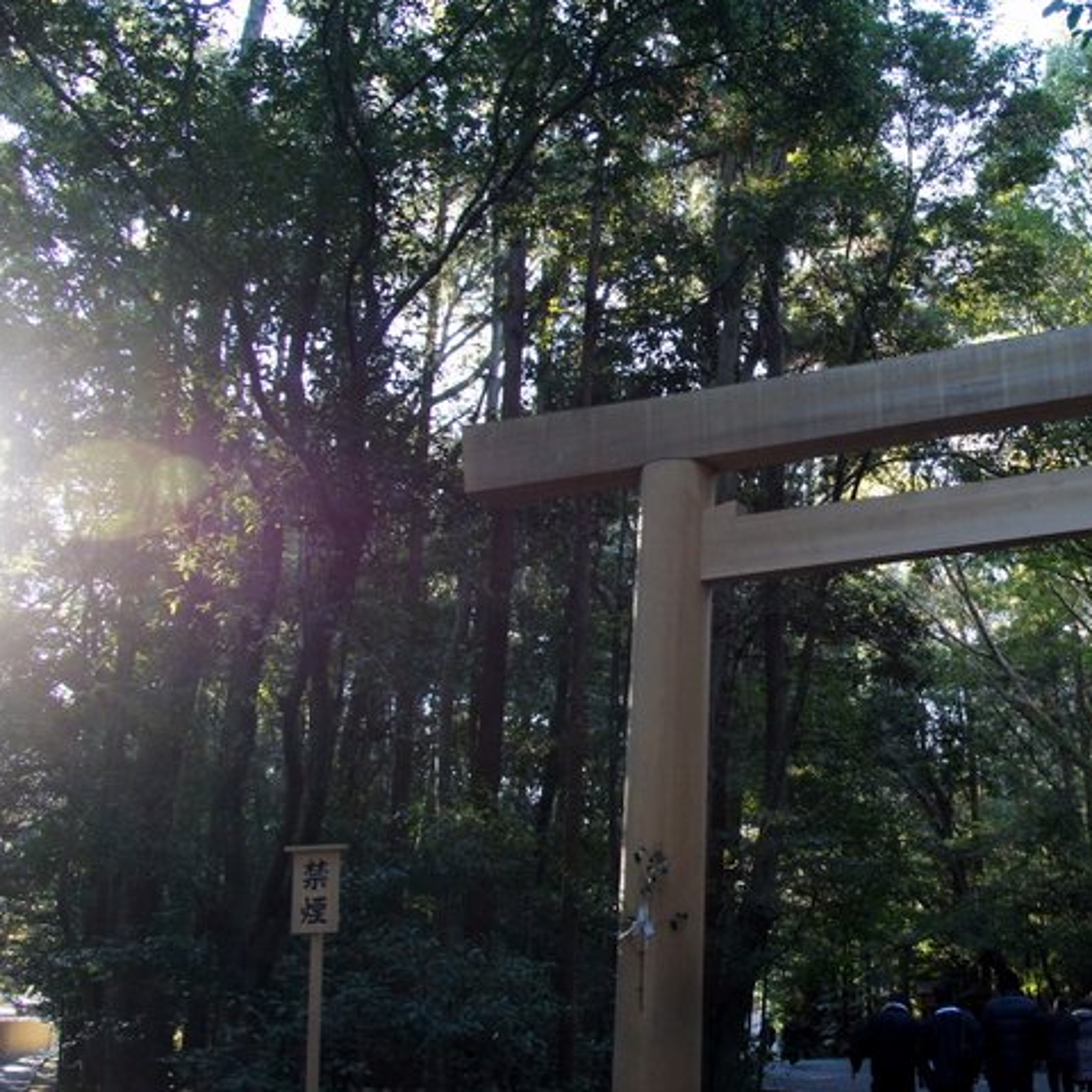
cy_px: 428
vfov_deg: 39.0
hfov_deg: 37.8
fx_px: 1535
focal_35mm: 43
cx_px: 869
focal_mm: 18
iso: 800
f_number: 4
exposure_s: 1/160
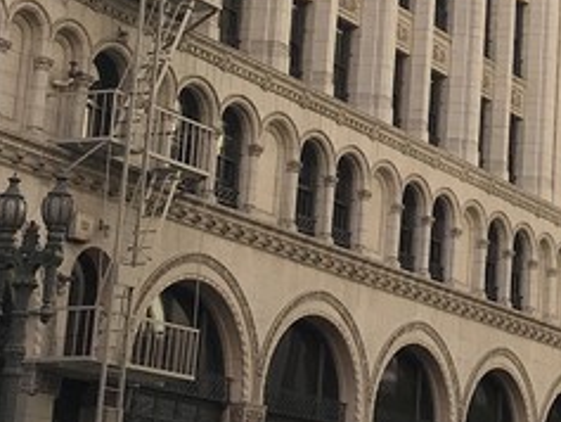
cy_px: 78
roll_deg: -1.3
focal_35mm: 121
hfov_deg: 15.5
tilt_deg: +16.3
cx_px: 731
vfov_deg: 12.2
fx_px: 1962
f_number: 1.8
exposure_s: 1/689
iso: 20
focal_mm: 3.99
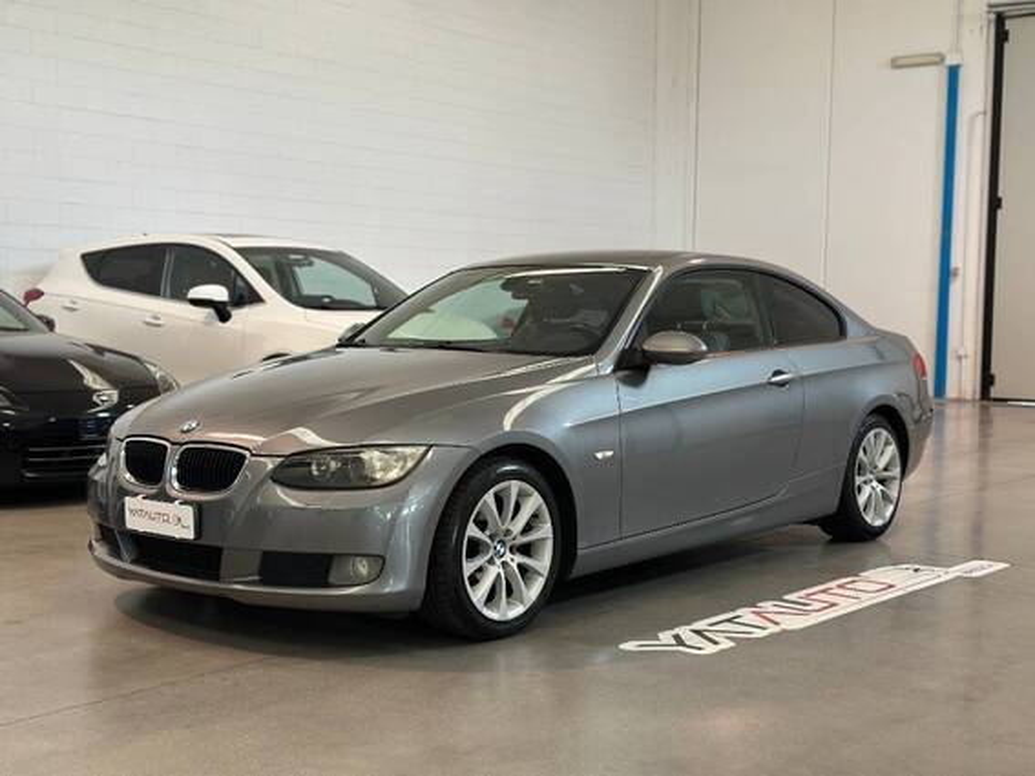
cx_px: 518
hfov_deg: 39.7
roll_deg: -0.9
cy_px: 388
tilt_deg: -4.2
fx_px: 1435
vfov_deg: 30.3
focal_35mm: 48
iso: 100
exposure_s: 1/50
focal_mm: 6.86
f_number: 1.78
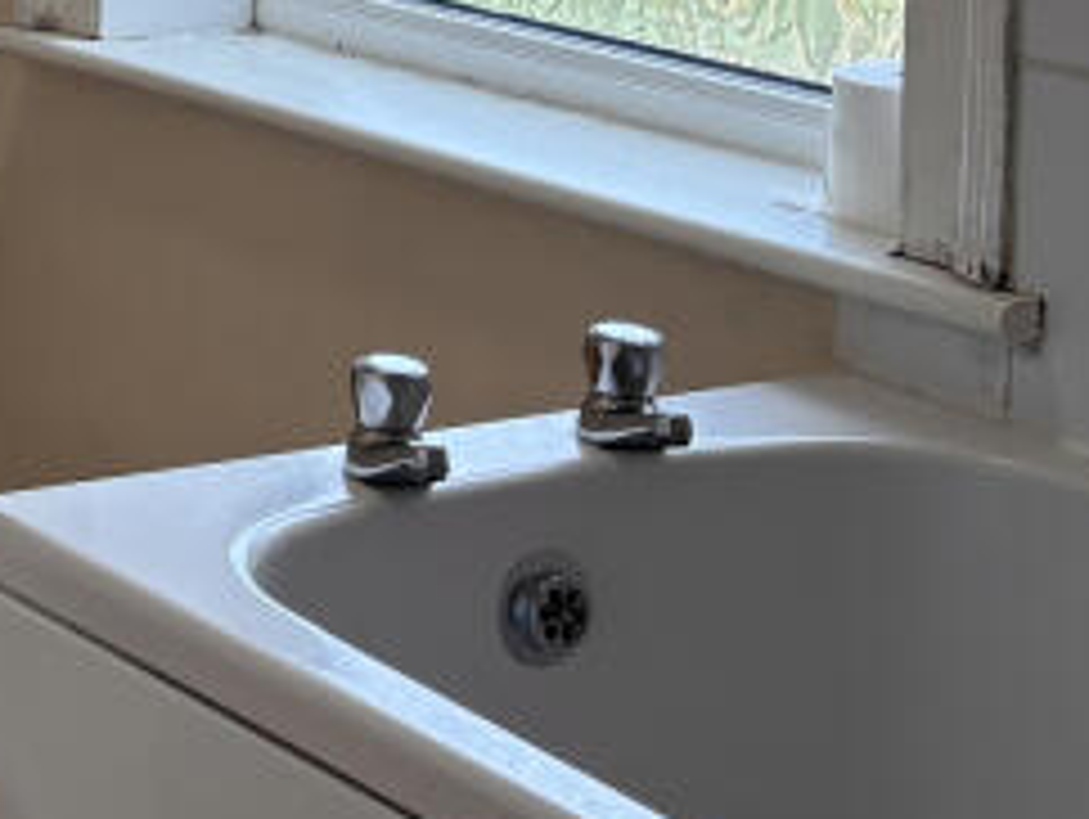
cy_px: -302
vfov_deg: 13.0
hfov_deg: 16.1
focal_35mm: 110
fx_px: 3464
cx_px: -608
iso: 40
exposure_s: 1/113
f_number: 1.6
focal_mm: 5.96
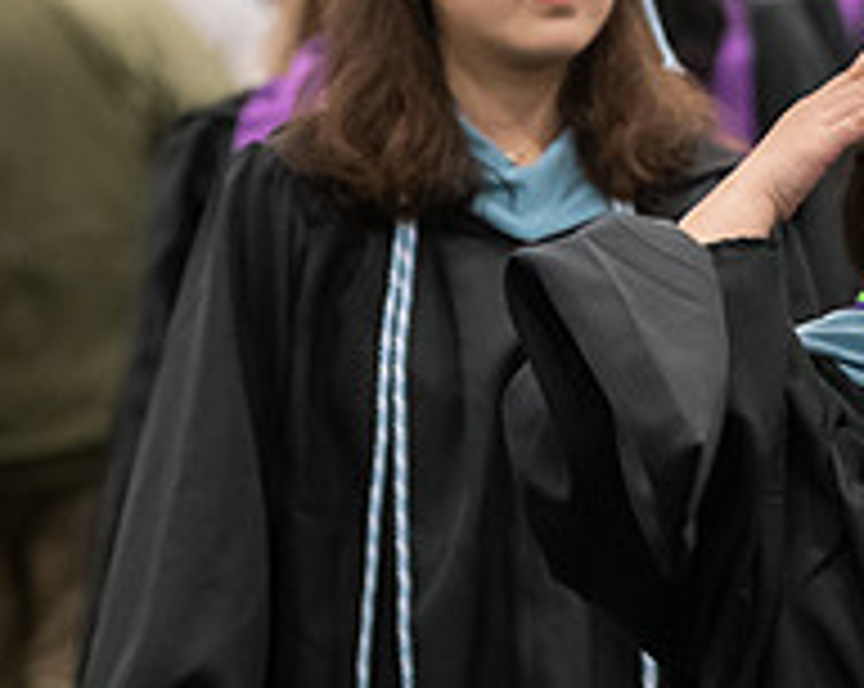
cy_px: 344
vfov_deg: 5.3
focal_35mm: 290
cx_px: 1008
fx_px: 7404
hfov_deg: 6.6
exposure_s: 1/200
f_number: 3.2
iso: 3200
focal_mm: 102
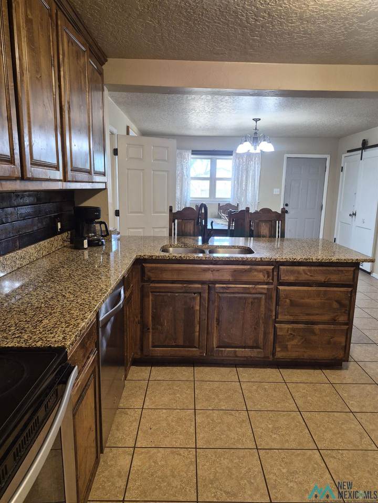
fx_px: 335
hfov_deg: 58.9
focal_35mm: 23
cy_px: 252
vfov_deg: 73.9
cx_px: 189
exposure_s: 1/120
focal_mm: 5.4
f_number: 1.8
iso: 400
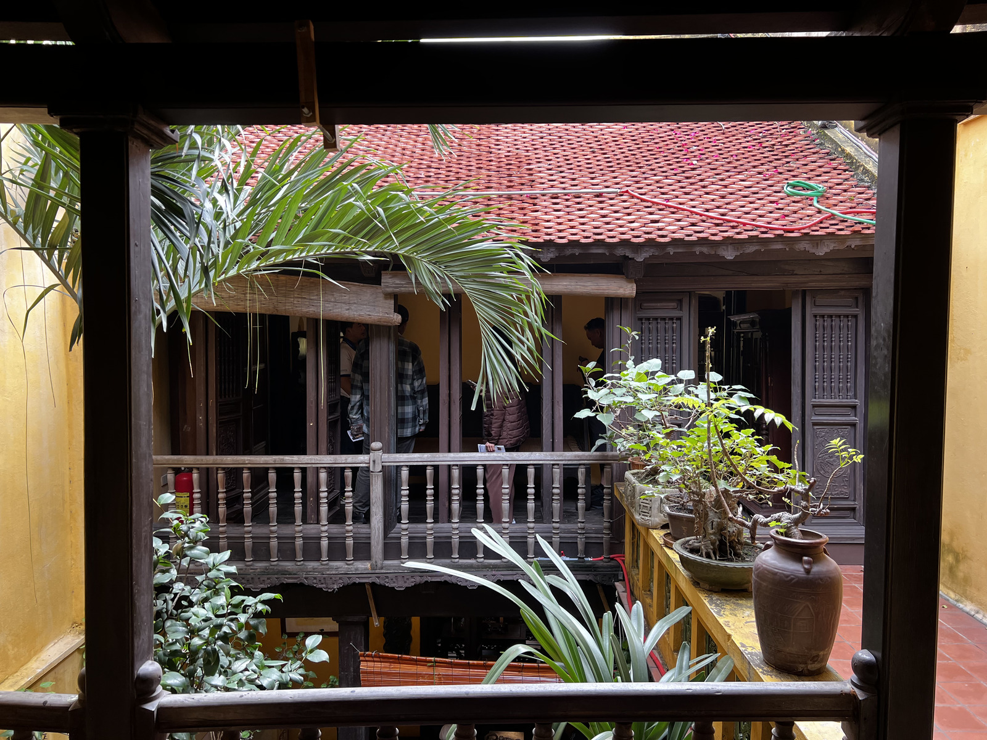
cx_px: 494
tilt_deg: -3.0
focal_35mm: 26
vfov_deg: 53.1
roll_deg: +0.2
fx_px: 741
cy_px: 370
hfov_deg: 67.3
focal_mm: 5.7
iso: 64
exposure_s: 1/121
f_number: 1.5
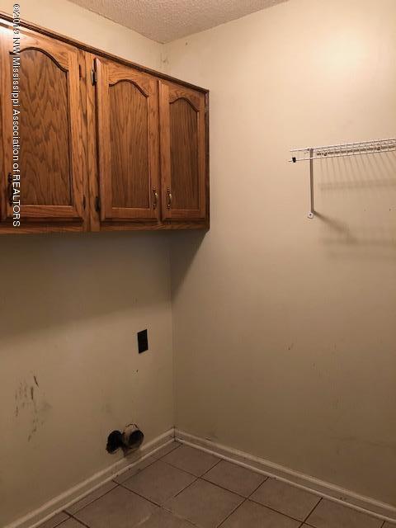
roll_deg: +1.5
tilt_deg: -4.8
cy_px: 264
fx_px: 427
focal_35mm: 28
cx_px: 198
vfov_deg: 63.4
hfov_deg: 49.7
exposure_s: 1/15
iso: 64
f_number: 1.8
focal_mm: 3.99
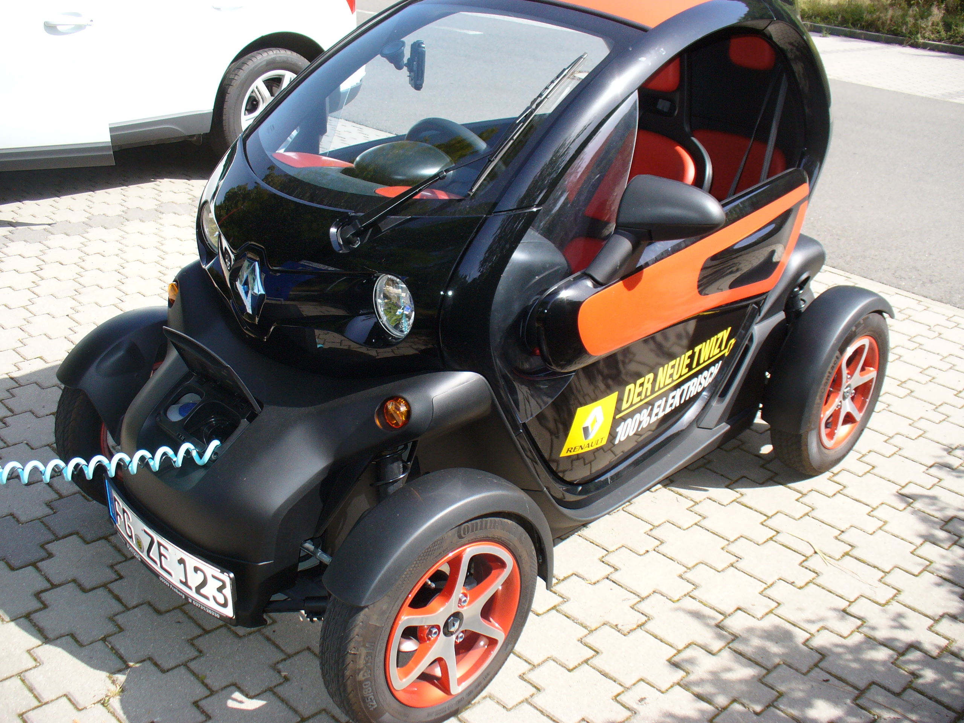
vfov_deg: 38.7
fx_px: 1030
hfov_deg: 50.1
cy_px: 362
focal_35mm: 37
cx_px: 482
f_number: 2.8
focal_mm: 6.1
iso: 100
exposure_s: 1/500
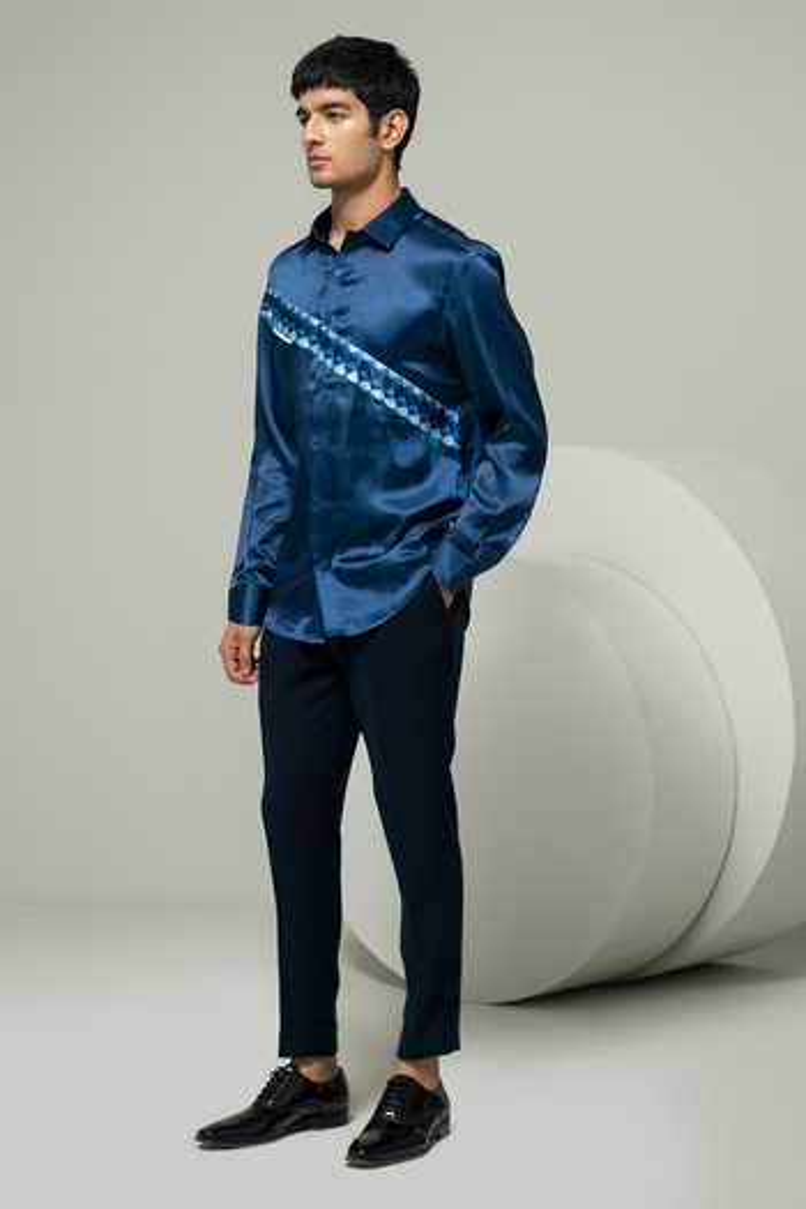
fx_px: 2082
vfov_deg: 32.4
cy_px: 604
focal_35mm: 62
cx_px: 403
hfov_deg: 21.9
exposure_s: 1/250
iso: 400
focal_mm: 62
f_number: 2.8
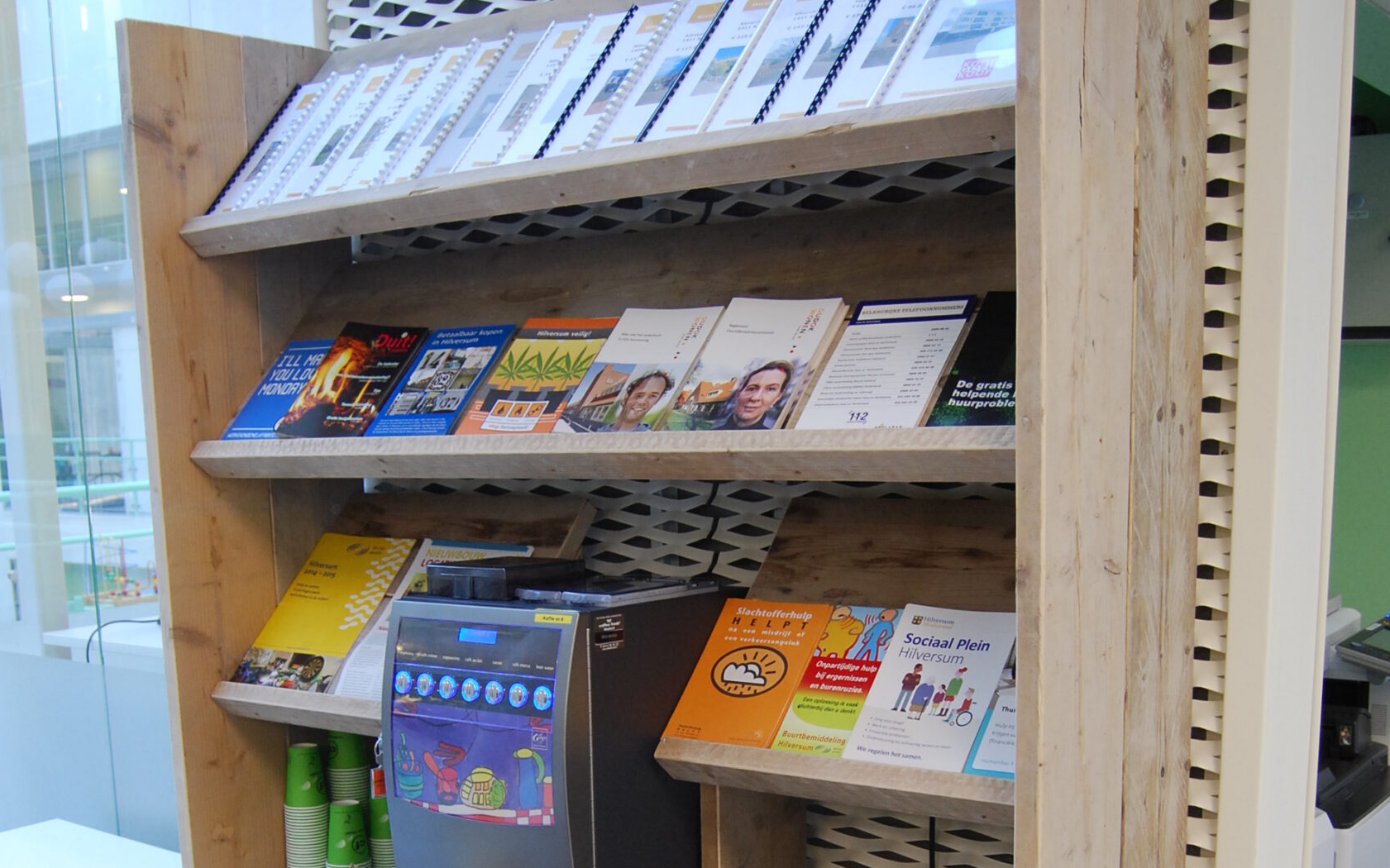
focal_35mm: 42
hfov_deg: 47.2
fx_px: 1591
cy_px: 782
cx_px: 687
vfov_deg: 29.3
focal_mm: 18
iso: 500
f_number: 3.5
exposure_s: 1/30
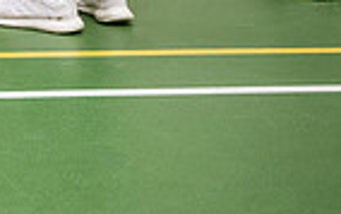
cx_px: -279
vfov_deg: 8.4
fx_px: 1395
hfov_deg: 12.7
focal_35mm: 150
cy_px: -172
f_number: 3.2
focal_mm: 36
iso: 3200
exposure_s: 1/200
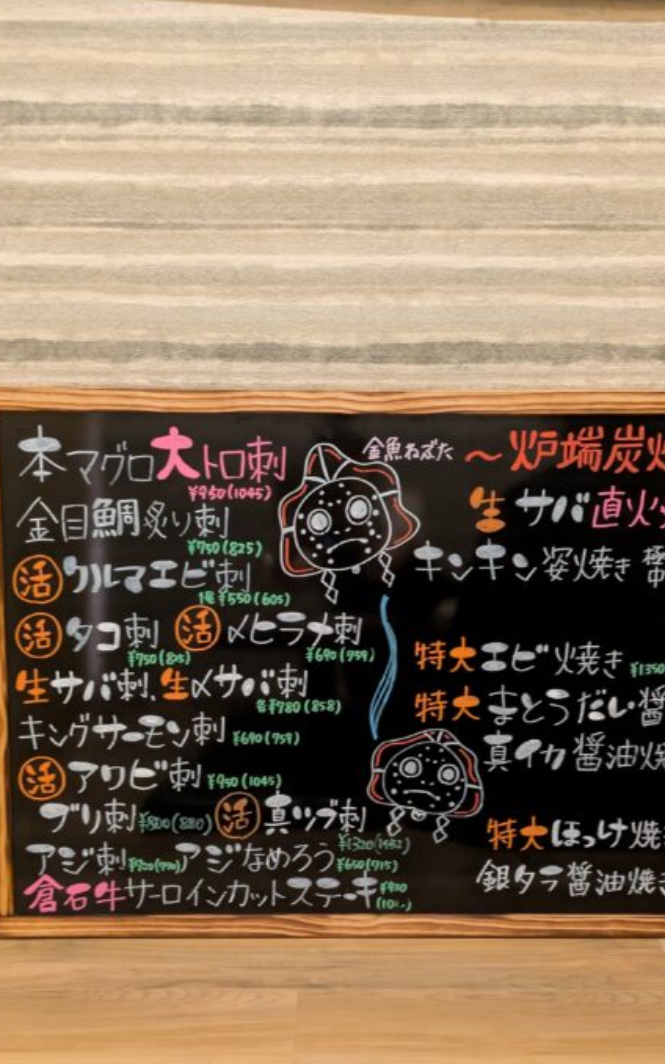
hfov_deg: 32.0
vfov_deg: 49.1
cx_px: 358
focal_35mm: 40
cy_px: 622
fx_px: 1161
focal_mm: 5.43
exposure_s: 1/25
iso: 600
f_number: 1.89
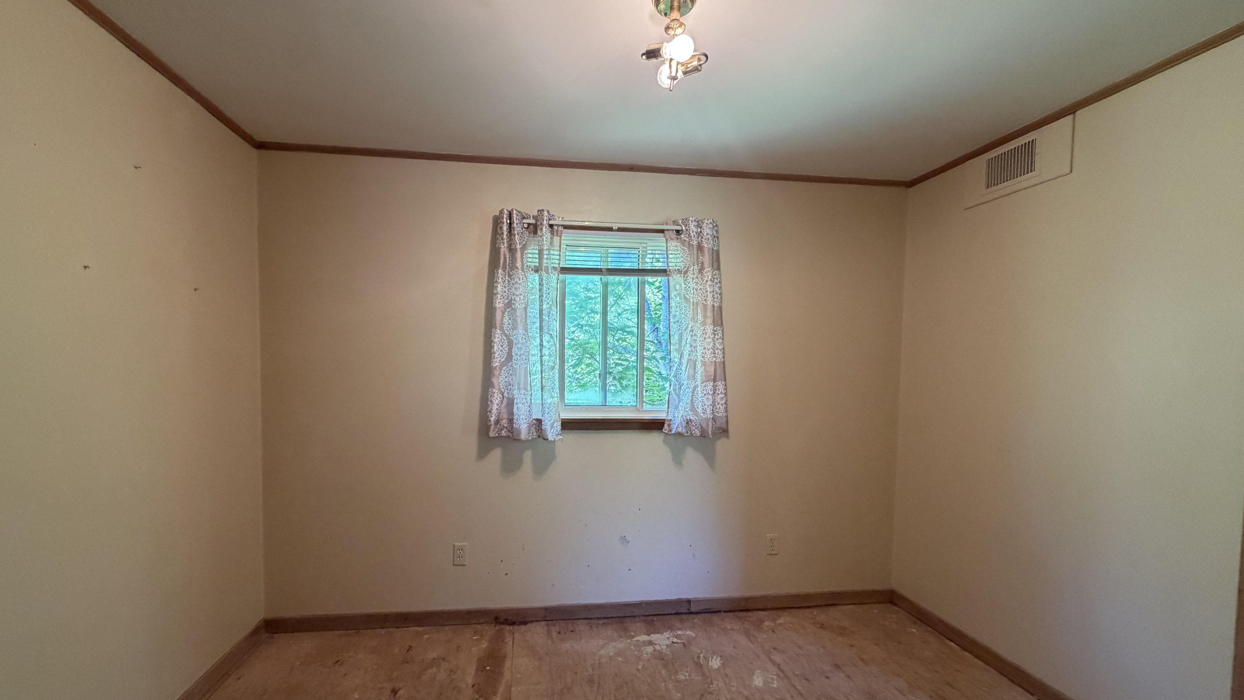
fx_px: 528
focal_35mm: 16
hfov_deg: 99.3
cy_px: 388
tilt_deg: -2.6
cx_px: 594
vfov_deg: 66.9
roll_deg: -1.3
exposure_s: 1/60
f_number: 2.2
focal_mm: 2.22
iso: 320
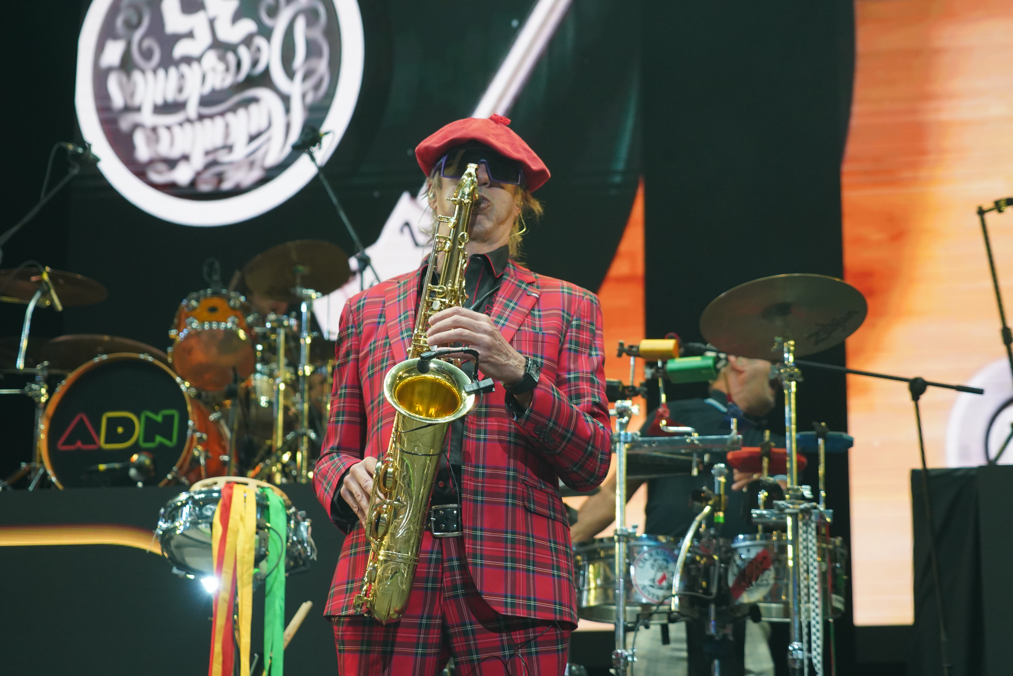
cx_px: 506
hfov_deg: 24.5
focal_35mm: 83
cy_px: 338
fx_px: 2335
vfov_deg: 16.5
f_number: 5.6
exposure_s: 1/160
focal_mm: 83
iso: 2500
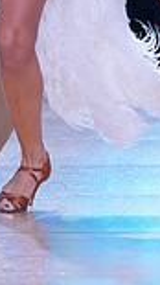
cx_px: 97
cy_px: -92
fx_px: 4480
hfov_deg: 2.0
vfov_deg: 3.6
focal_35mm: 593
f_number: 5.6
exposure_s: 1/400
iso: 2000
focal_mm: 151
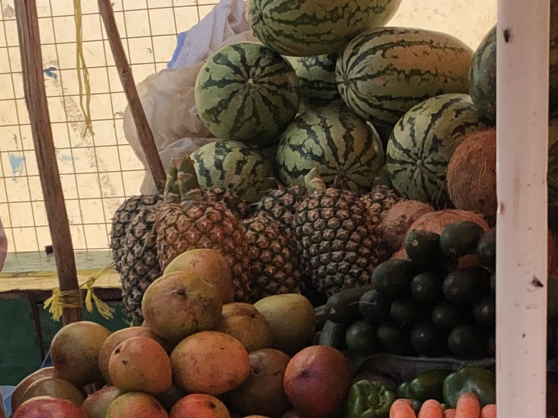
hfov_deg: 15.6
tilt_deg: -13.7
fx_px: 2031
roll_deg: +4.2
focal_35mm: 126
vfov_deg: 11.7
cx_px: 418
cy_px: 336
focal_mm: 3.99
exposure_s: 1/1600
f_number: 1.8
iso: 20
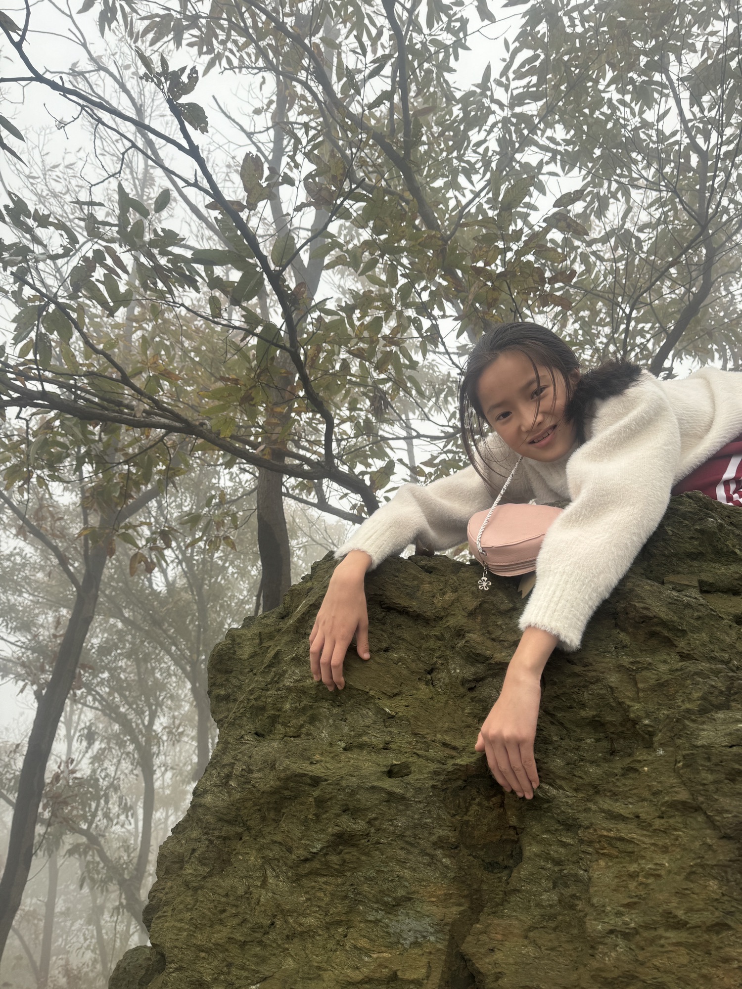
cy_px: 494
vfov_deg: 71.6
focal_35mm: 24
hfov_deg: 56.8
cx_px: 371
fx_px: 686
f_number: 1.78
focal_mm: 6.76
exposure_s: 1/146
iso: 64
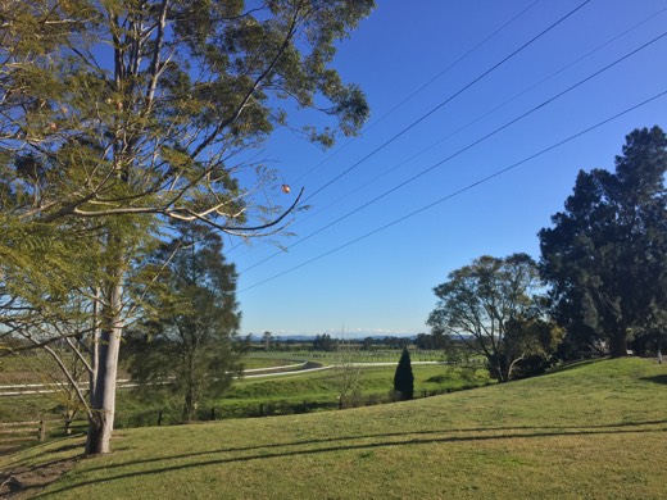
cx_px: 334
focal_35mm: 29
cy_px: 250
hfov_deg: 61.7
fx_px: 559
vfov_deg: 48.2
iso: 32
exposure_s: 1/1647
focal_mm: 4.15
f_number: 2.2
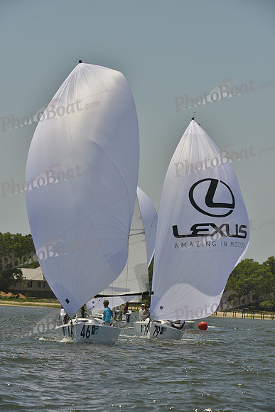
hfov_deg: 6.5
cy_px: 206
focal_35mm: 210
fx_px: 2405
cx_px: 138
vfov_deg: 9.8
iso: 280
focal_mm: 210
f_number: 13
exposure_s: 1/1000
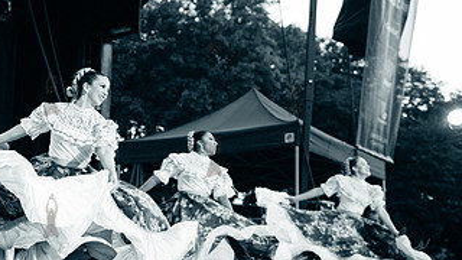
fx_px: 821
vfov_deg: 18.0
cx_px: 94
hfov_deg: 30.7
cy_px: 157
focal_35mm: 67
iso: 4000
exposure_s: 1/1000
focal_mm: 32
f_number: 2.8
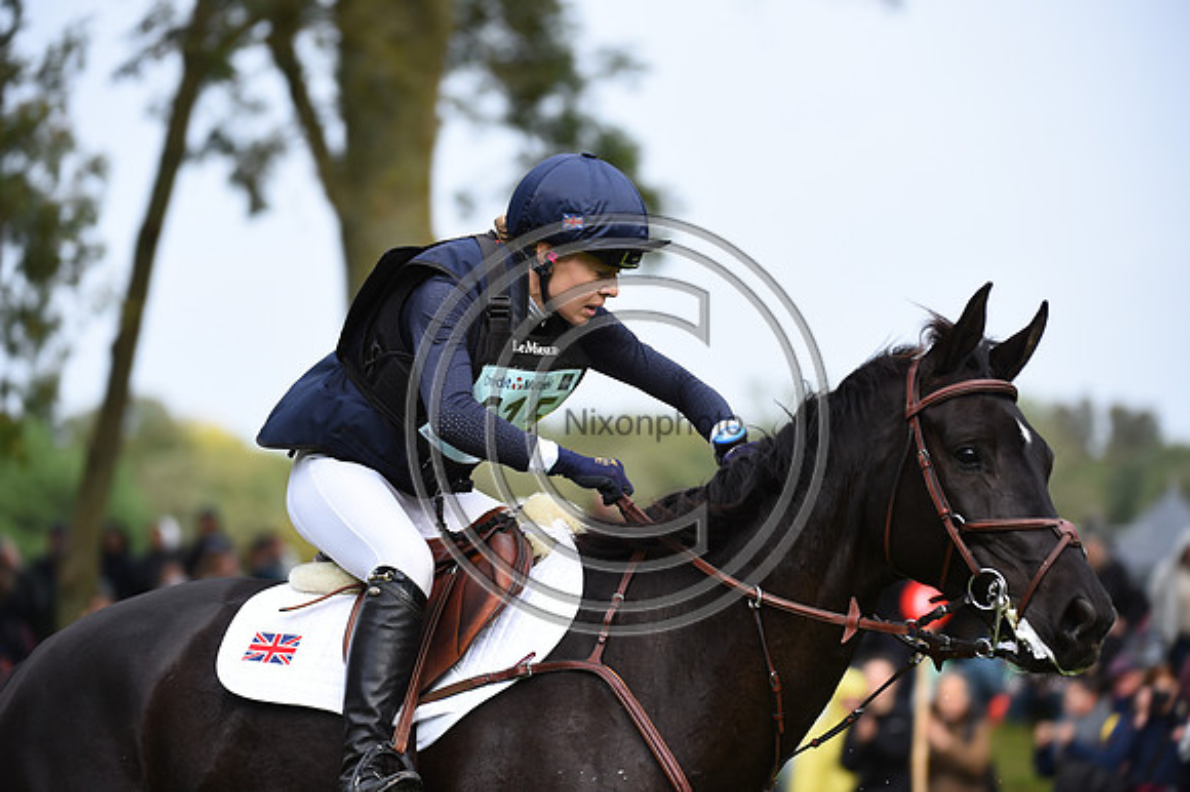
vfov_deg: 6.9
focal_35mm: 200
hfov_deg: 10.3
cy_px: 396
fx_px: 6607
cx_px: 595
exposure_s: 1/1000
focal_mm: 200
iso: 720
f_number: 4.5
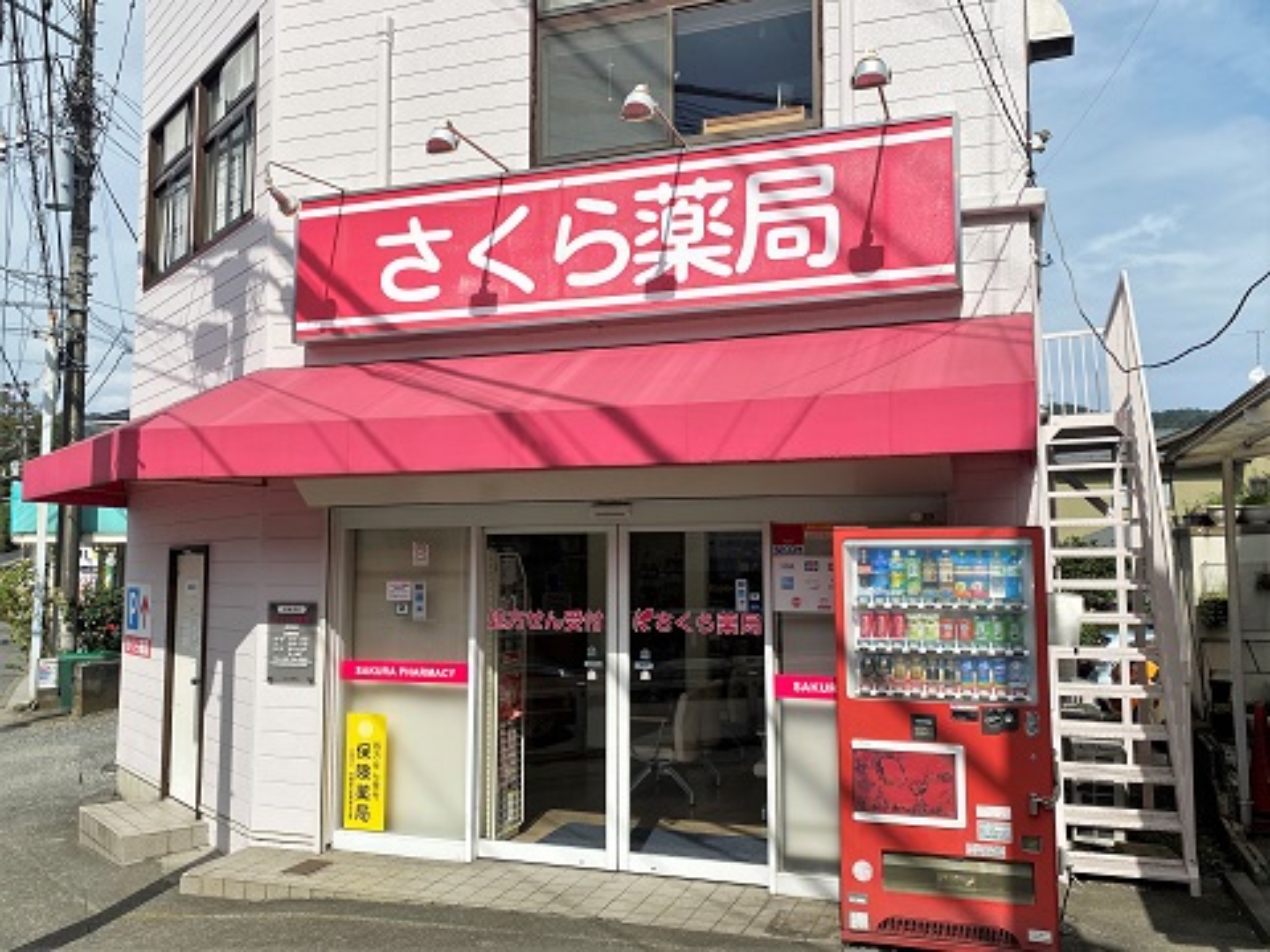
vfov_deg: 53.1
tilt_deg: +5.3
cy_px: 476
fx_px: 954
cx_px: 635
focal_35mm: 26
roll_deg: -1.1
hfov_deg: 67.3
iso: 32
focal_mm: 4.25
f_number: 1.8
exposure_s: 1/5495
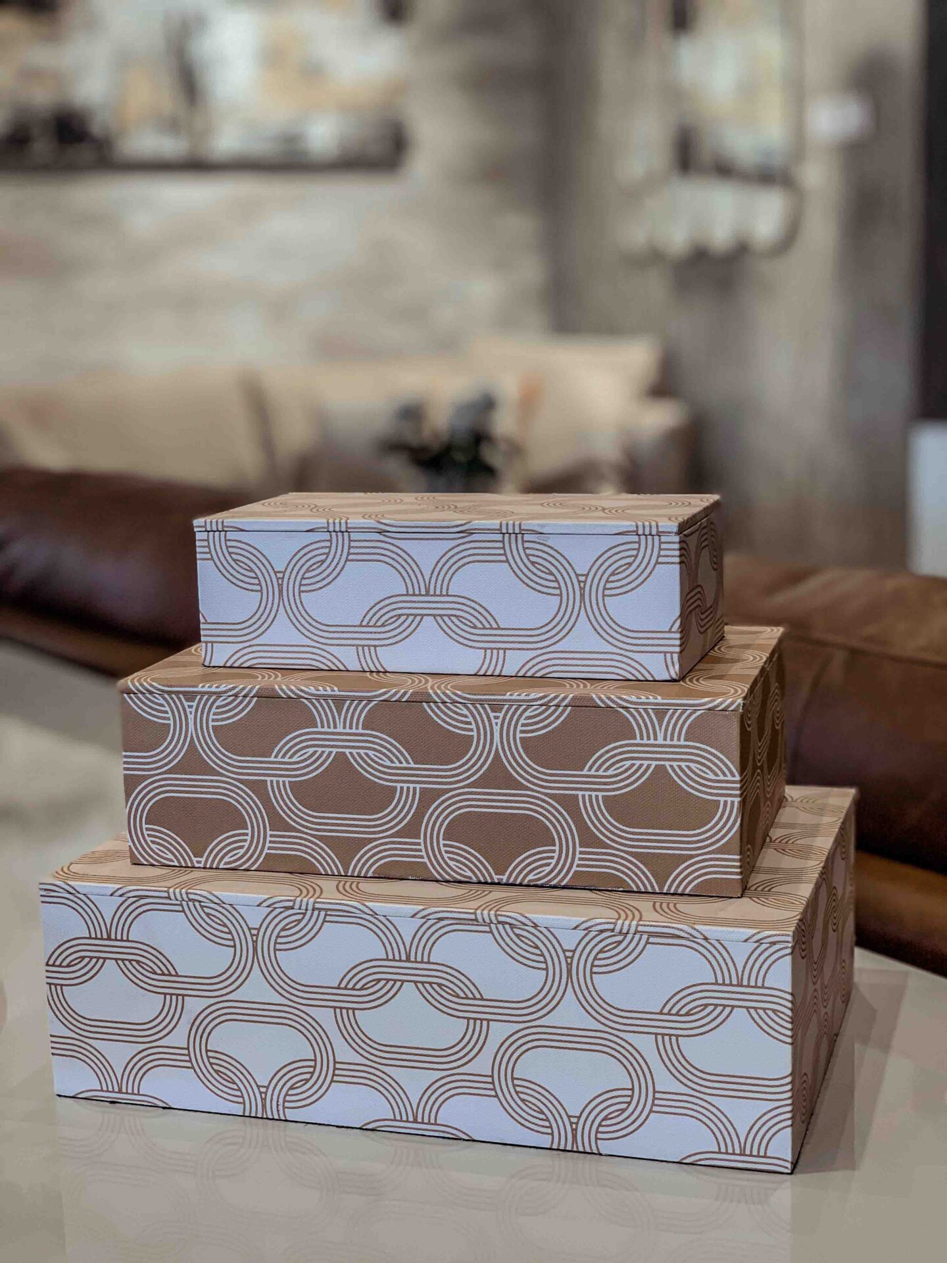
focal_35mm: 52
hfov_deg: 28.0
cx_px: 474
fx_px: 1897
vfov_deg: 36.8
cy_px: 632
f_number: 2.4
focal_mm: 6
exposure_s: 1/100
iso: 80
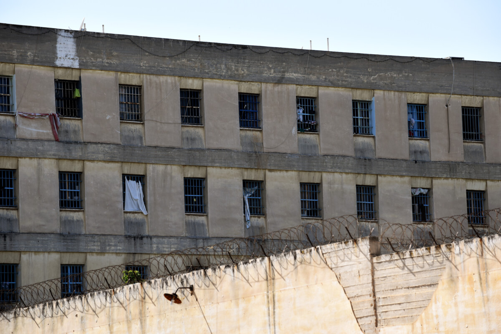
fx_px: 2784
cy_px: 167
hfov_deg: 10.3
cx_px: 250
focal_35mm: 200
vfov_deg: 6.9
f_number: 11
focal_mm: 200
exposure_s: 1/400
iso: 250
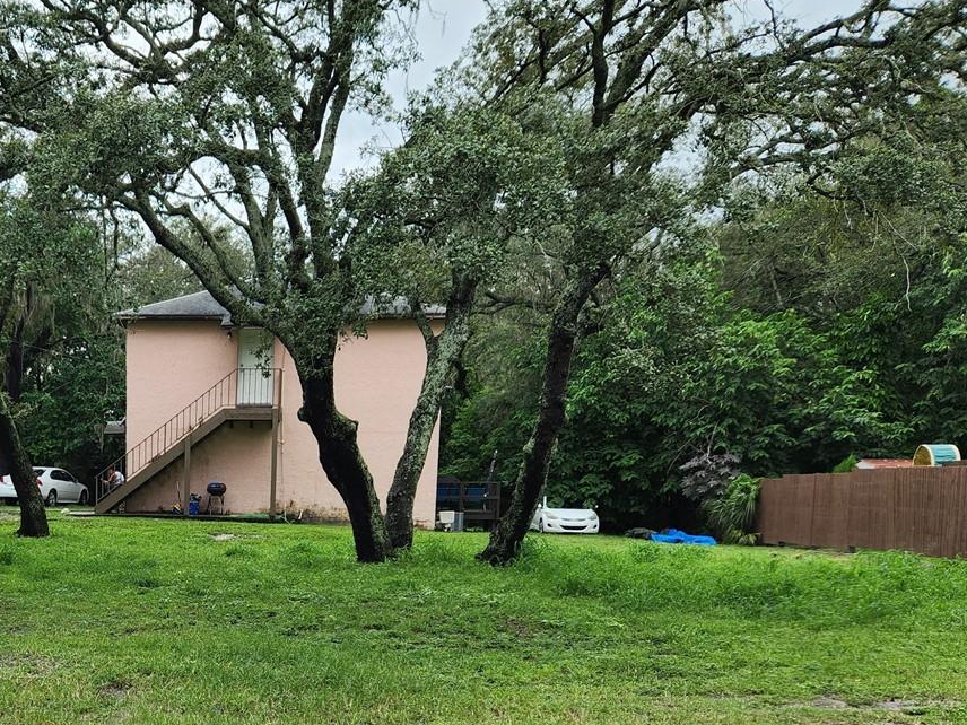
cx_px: 154
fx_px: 1201
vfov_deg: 32.3
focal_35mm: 43
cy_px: 617
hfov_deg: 41.4
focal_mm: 5.4
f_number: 1.8
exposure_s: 1/307
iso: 20
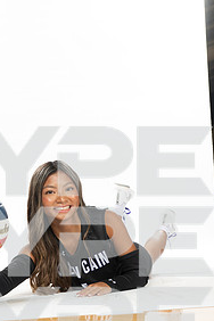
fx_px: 597
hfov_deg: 20.1
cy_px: 242
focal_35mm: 67
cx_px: 47
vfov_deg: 29.6
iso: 800
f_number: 7.1
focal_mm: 42
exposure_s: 1/320
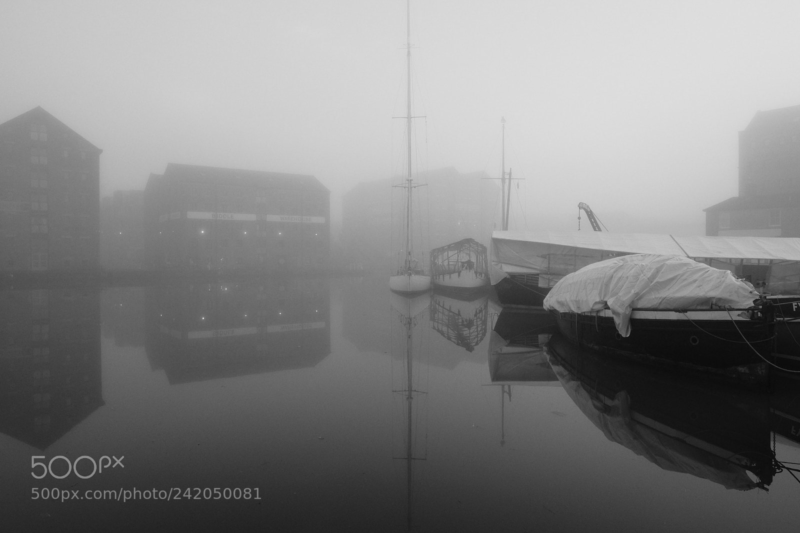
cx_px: 400
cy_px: 266
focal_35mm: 24
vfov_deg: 53.1
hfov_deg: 73.8
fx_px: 533
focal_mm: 16
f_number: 4
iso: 800
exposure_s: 1/125
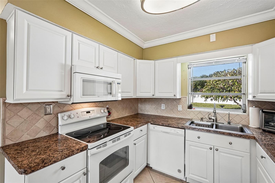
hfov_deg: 96.7
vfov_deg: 73.7
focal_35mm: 16
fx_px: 122
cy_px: 92
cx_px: 138
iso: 400
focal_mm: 16
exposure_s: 1/30
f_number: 8
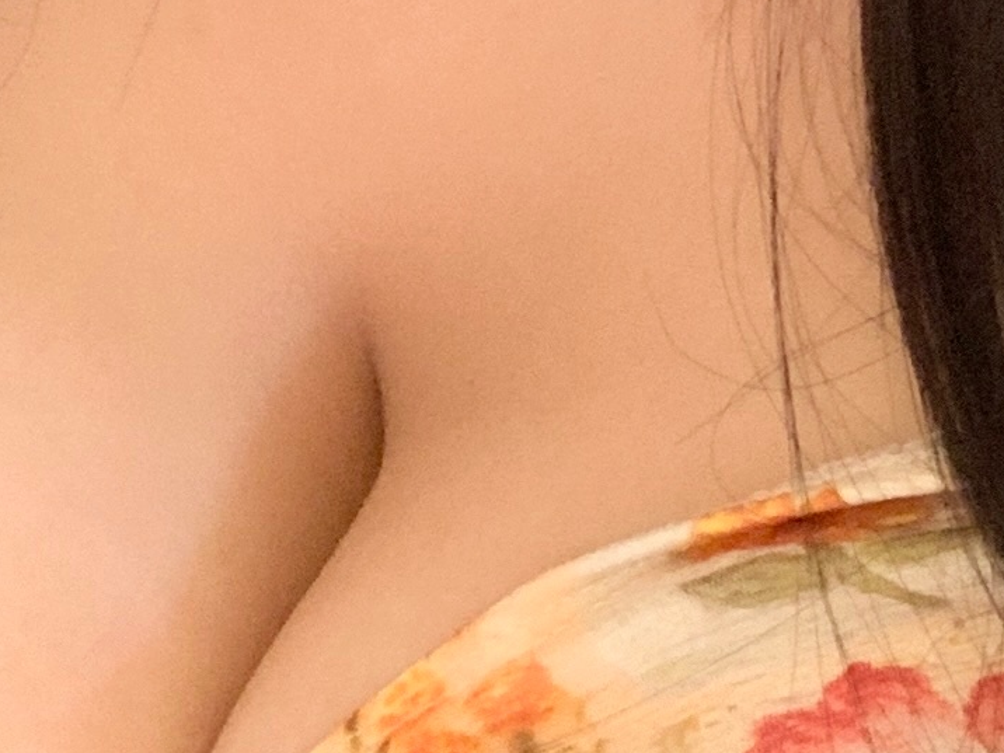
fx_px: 4003
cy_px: -509
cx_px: 785
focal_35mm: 138
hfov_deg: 14.2
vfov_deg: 10.3
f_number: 2.2
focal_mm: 2.87
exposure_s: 1/60
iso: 250
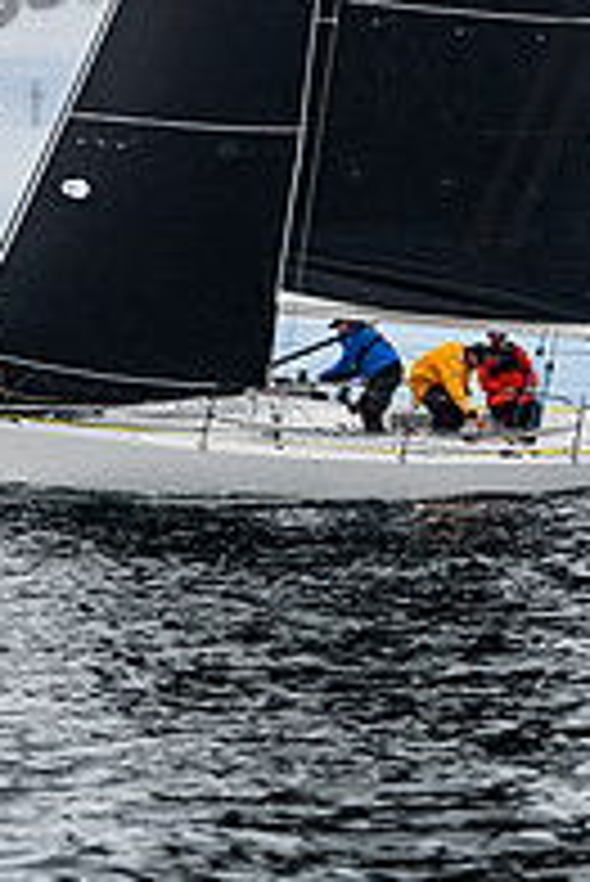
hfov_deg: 5.7
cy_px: -72
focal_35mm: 241
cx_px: 360
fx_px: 5914
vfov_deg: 8.5
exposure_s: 1/1600
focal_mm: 105
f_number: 7.1
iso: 640
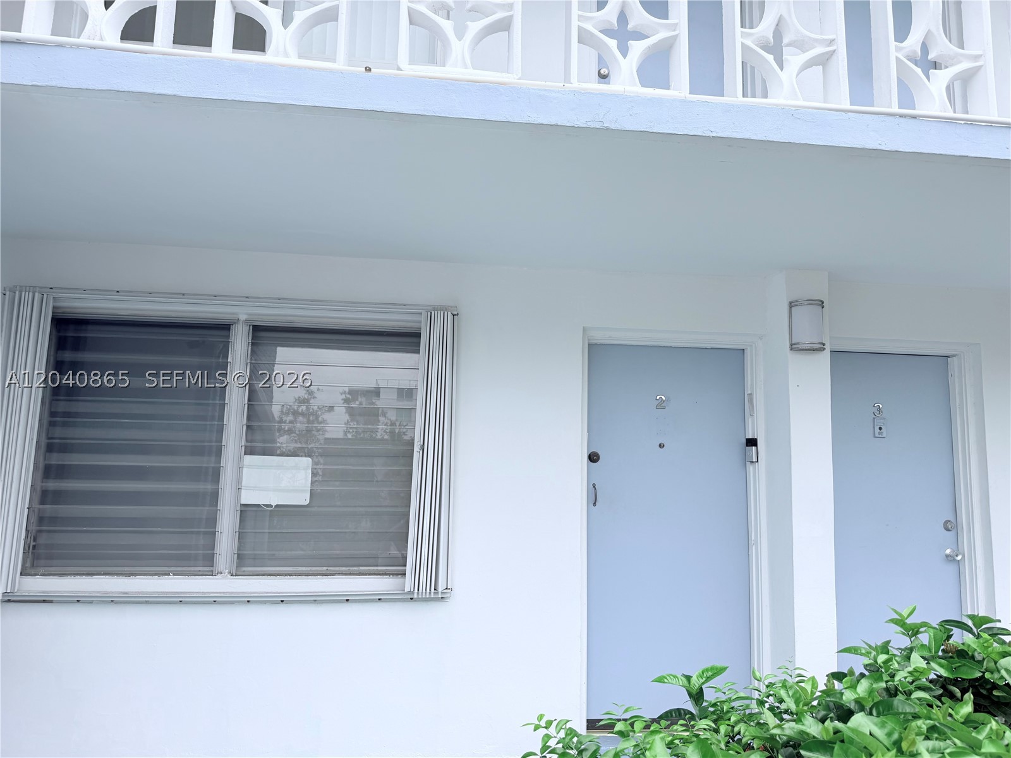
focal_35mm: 24
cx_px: 506
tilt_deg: +5.3
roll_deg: -0.4
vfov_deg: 56.8
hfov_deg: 71.6
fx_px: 701
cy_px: 379
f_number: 1.78
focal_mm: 6.76
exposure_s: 1/643
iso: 80
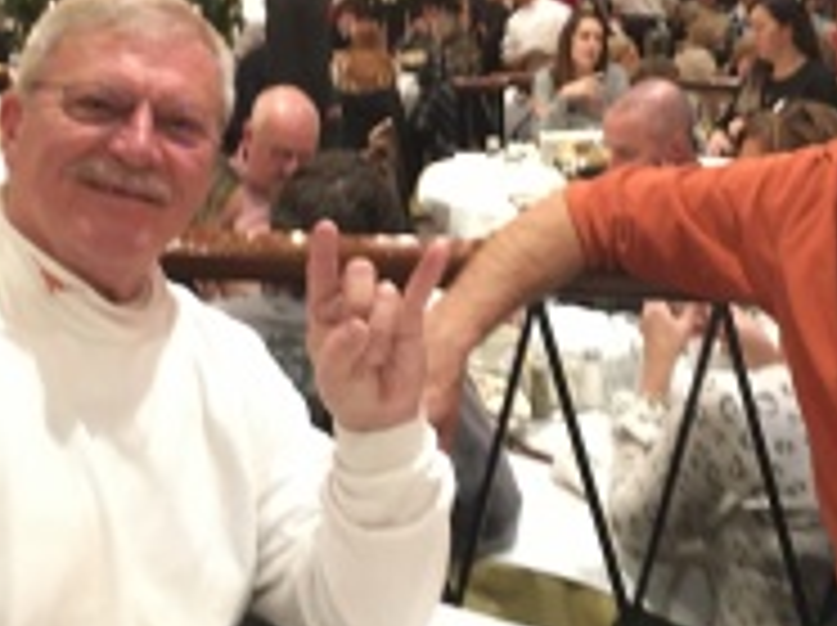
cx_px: 454
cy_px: 135
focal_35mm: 57
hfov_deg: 33.8
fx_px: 1376
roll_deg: +0.9
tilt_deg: -10.1
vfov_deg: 25.2
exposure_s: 1/4
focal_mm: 4.15
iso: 125
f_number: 2.2
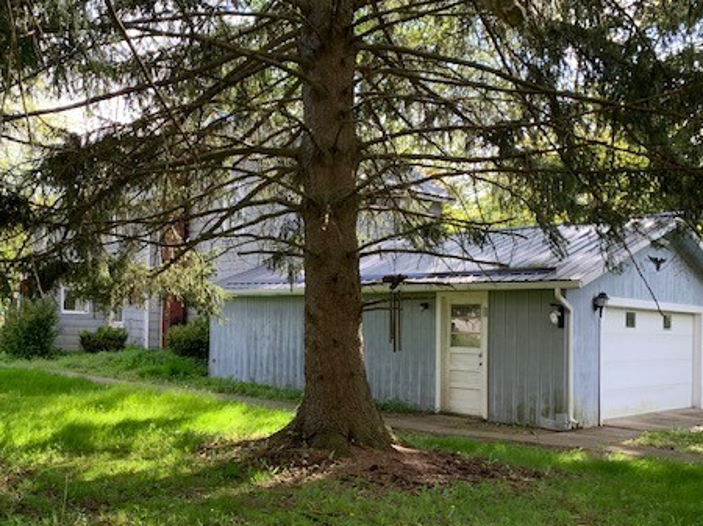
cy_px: 329
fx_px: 751
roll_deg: -1.7
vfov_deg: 38.4
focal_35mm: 37
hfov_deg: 49.5
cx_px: 252
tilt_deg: +0.2
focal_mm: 4.25
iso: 25
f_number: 1.8
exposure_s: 1/148
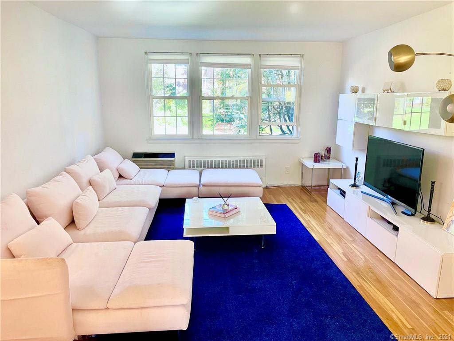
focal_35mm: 26
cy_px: 170
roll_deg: +0.6
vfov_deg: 53.1
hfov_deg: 67.3
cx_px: 227
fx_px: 341
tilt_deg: -10.7
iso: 100
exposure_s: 1/60
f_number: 1.6
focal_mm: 4.2
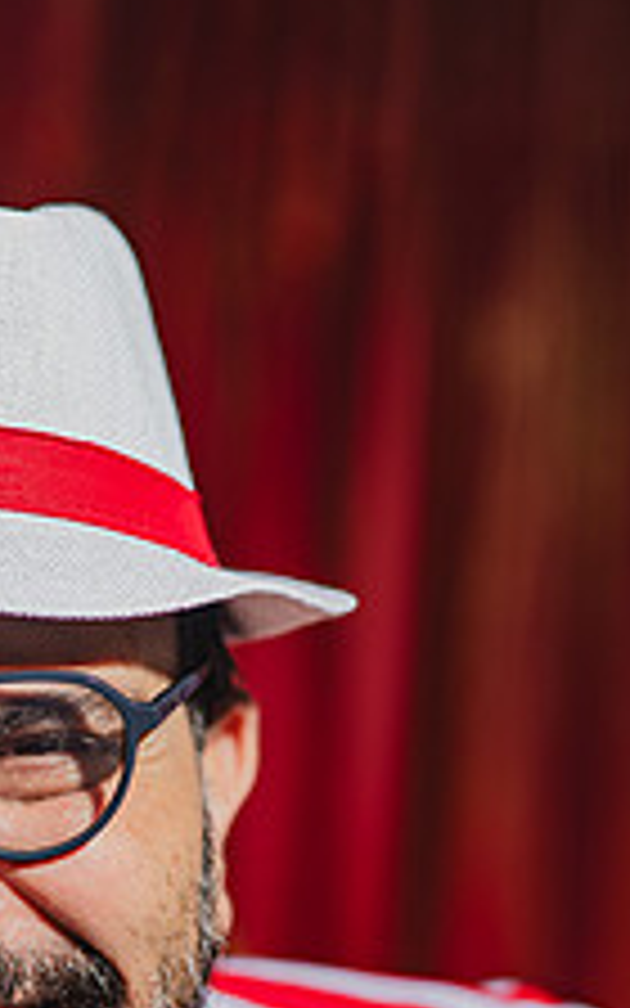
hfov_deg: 7.5
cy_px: 976
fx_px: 4780
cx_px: 47
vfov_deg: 11.9
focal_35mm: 174
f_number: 2.5
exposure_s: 1/200
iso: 125
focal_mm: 85
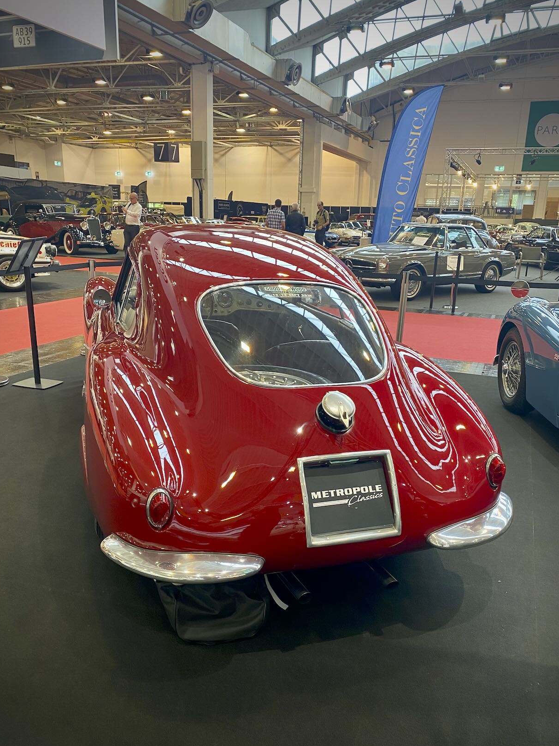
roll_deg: -1.7
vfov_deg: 65.3
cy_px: 386
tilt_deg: -16.0
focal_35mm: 27
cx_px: 283
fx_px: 582
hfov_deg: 51.3
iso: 64
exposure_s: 1/50
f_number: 1.8
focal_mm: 4.25
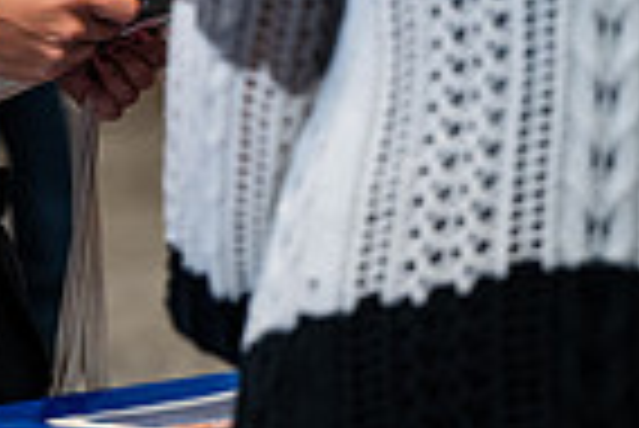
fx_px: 6663
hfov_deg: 5.5
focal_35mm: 375
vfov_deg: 3.7
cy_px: -164
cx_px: 230
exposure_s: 1/200
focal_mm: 92
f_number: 2.8
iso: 1250
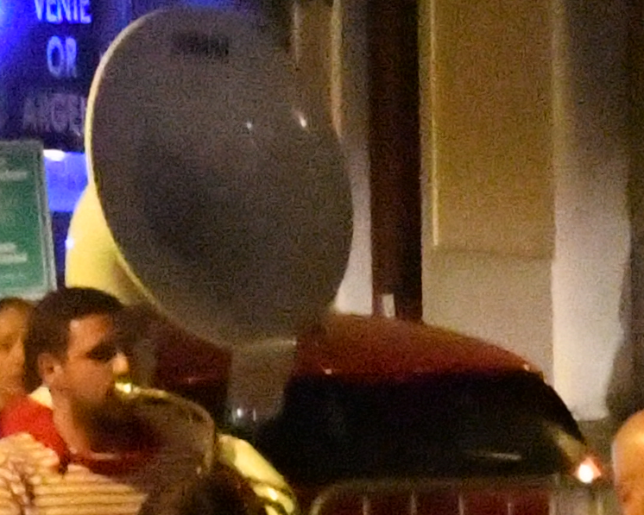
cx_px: 1427
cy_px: 995
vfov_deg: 3.8
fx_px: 7606
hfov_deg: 4.7
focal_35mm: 399
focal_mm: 38
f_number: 4.8
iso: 16000
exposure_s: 1/160
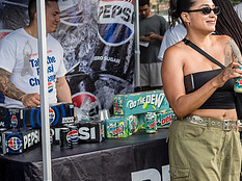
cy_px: 58
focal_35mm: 135
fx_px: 942
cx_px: 227
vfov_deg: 10.9
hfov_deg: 14.5
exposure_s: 1/1250
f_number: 3.5
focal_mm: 55
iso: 1000
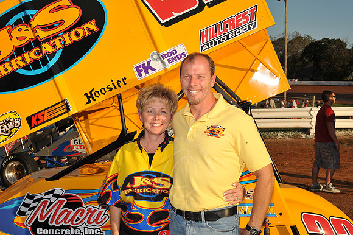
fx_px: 490
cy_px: 118
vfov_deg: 27.0
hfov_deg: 39.6
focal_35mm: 50
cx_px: 176
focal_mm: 50
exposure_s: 1/250
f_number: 16
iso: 200
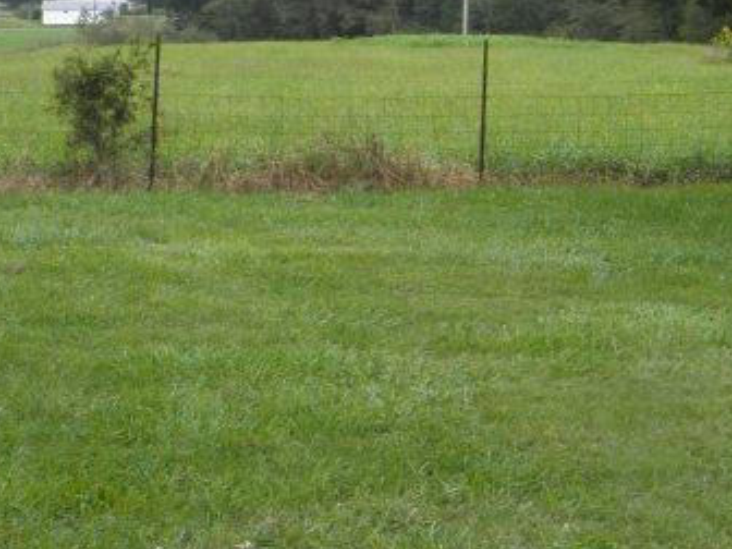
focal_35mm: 103
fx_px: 2178
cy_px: 98
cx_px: 617
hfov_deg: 18.8
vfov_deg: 14.3
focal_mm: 9.7
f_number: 4.1
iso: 100
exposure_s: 1/50
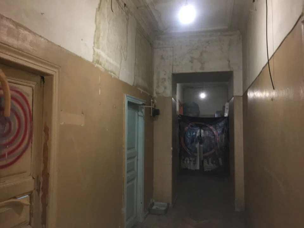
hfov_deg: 61.7
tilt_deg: +3.2
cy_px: 114
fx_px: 255
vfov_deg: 48.2
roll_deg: -0.2
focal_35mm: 29
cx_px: 152
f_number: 2.2
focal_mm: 4.15
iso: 125
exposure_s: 1/17
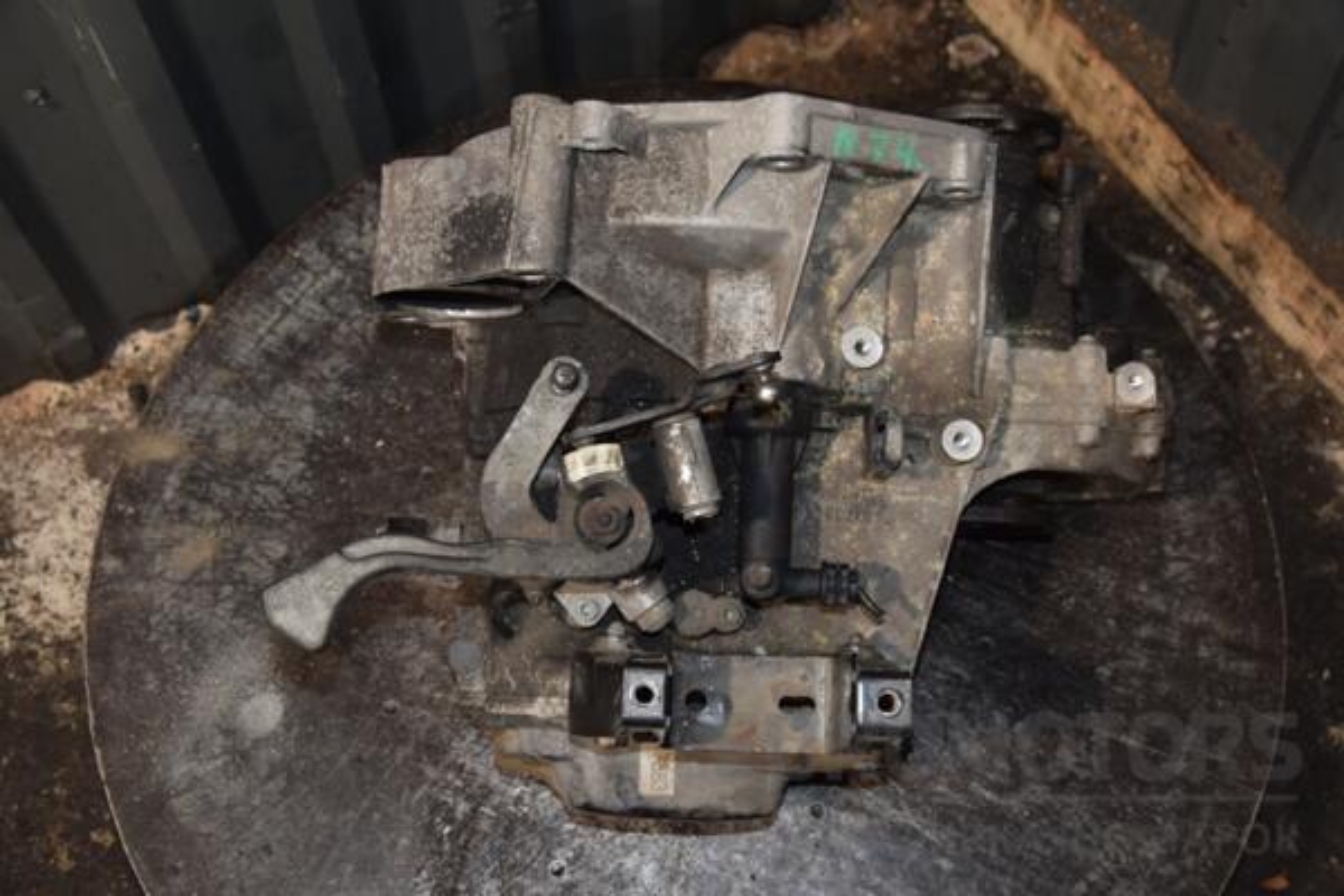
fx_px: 1904
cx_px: 672
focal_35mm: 51
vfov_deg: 26.5
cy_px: 448
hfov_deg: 38.9
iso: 800
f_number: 5
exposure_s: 1/60
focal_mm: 34
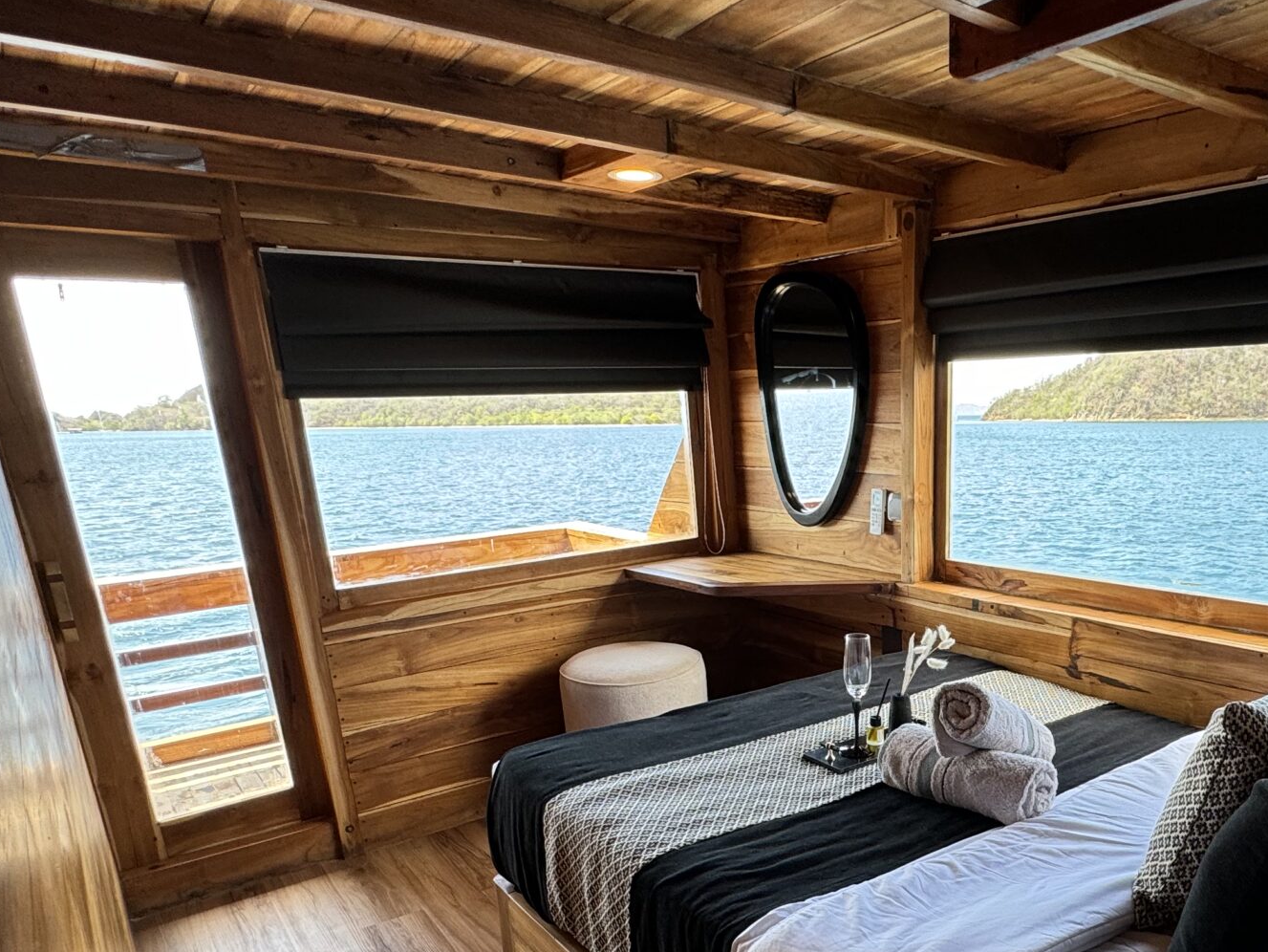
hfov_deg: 63.6
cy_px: 684
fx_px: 989
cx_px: 849
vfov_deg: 49.8
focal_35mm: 27
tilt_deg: -13.8
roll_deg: +1.2
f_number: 2.2
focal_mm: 2.22
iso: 80
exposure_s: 1/121
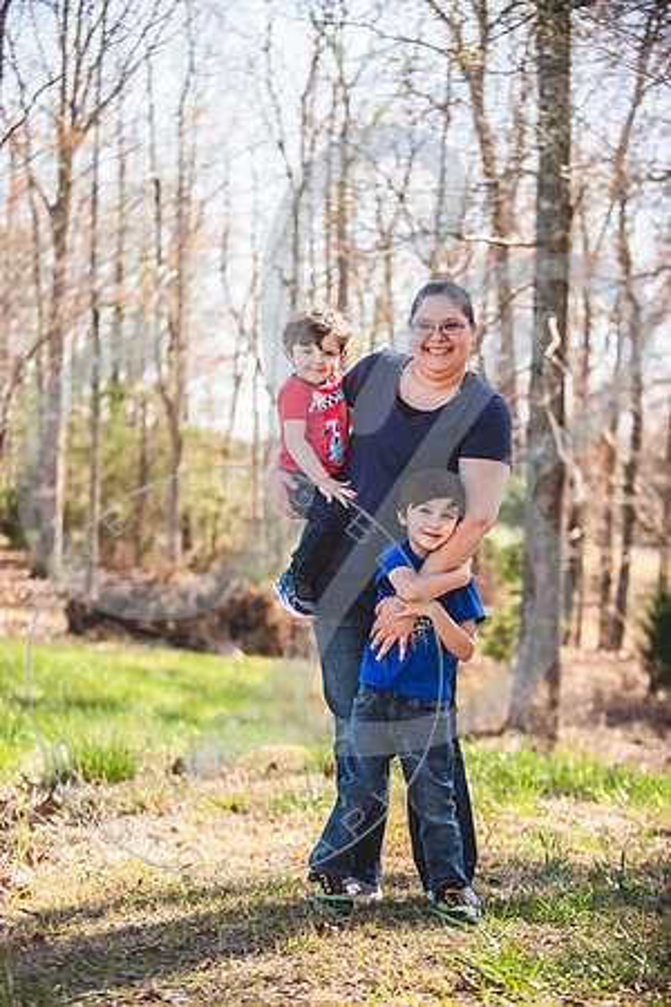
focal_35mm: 78
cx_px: 336
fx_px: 2181
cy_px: 504
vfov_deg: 26.0
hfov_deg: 17.5
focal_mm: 78
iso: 100
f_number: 2.8
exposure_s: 1/500
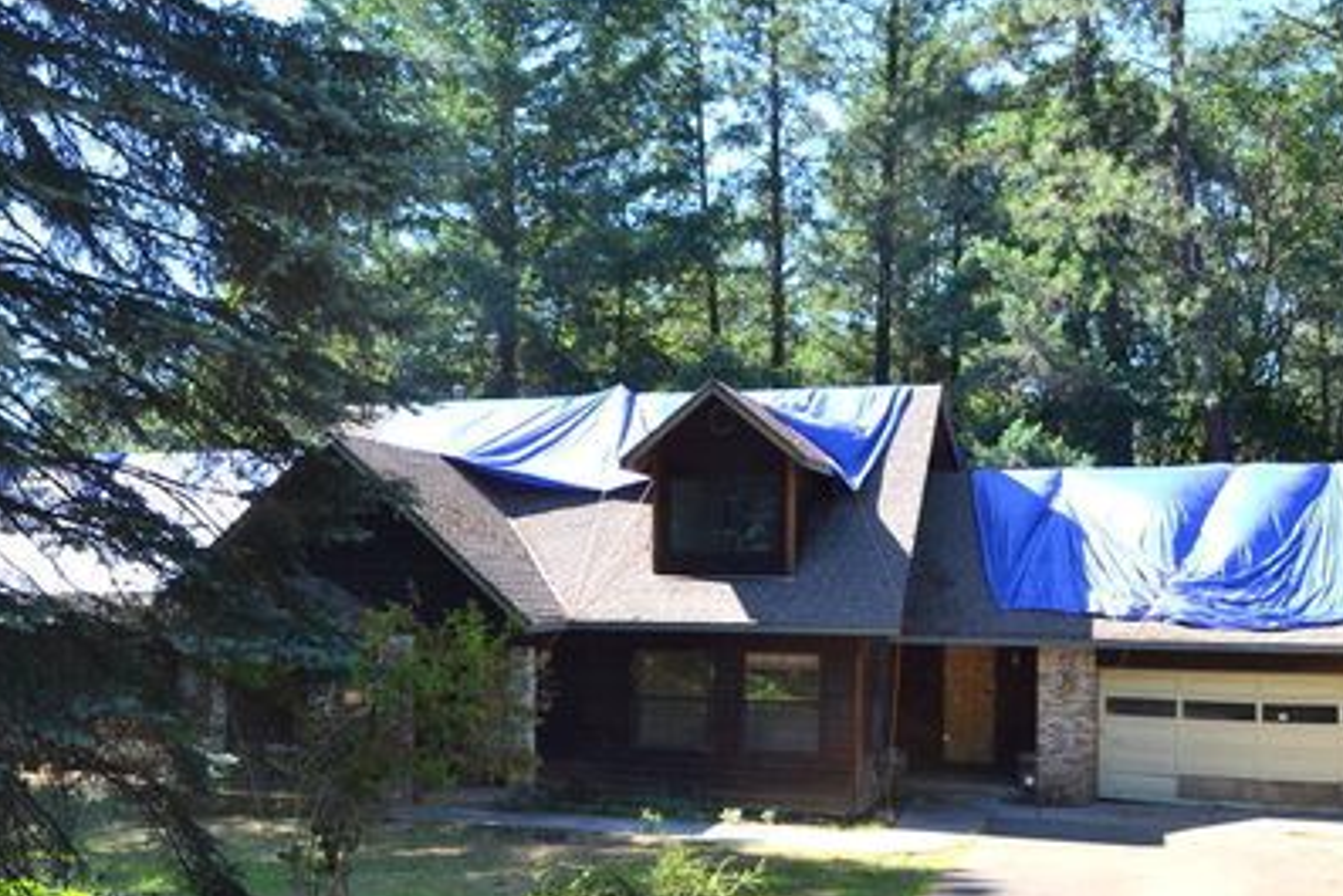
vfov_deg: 38.7
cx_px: 717
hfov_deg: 55.7
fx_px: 1269
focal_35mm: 34
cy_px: 551
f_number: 5.6
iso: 100
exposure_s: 1/125
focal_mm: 18
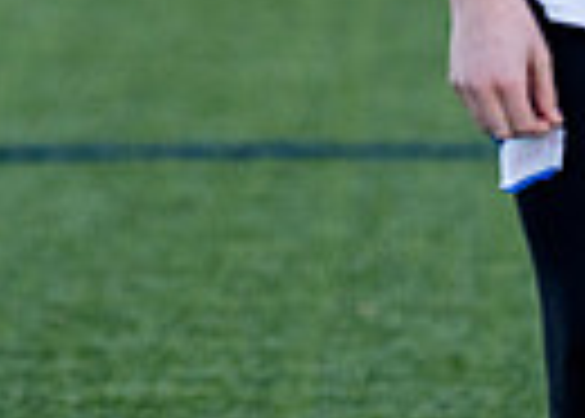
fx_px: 14728
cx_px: -264
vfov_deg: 1.6
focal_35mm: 886
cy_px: -579
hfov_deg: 2.3
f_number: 2.8
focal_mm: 160
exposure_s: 1/1250
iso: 500
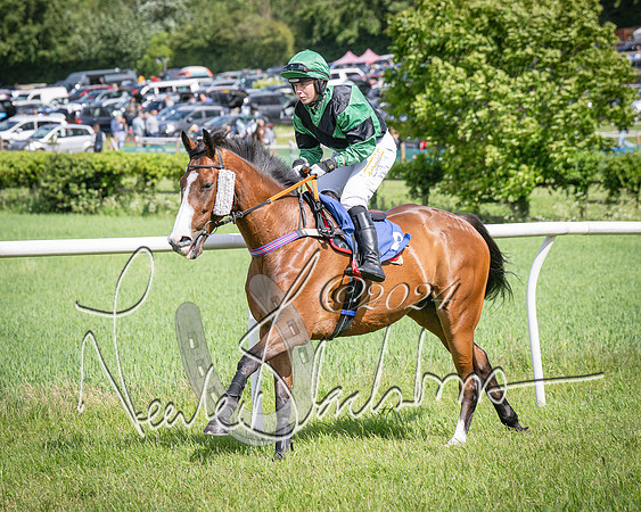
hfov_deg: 9.6
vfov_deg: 7.7
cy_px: 264
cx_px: 165
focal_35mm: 201
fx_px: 3806
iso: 400
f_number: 4
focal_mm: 94
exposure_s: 1/3200
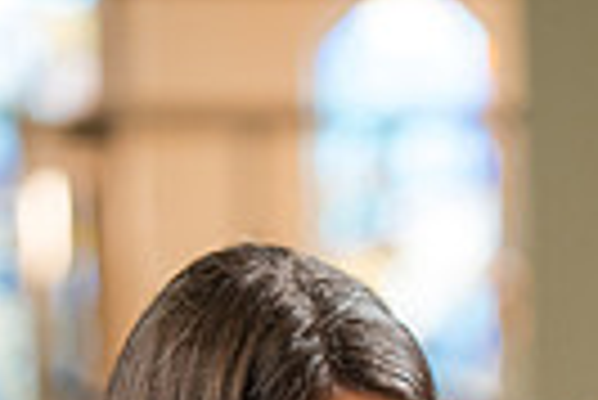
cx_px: 724
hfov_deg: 5.5
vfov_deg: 3.7
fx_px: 6153
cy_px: 865
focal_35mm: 370
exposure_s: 1/500
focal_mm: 85
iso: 800
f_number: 1.4
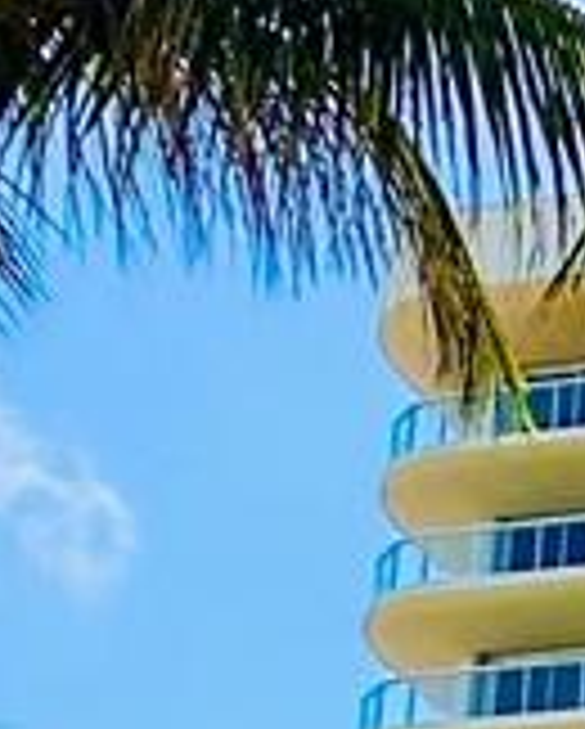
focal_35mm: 135
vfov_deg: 11.9
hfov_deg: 9.1
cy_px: 1670
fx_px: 2916
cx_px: 1791
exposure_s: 1/1742
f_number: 2.2
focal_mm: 2.22
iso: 50
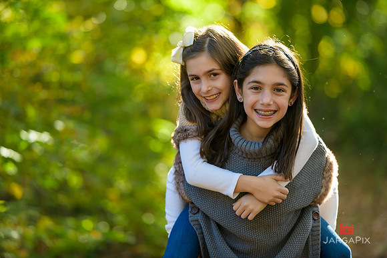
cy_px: 129
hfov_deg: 10.5
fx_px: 2097
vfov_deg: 7.0
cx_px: 194
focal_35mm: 195
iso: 200
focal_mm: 195
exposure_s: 1/200
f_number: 3.2
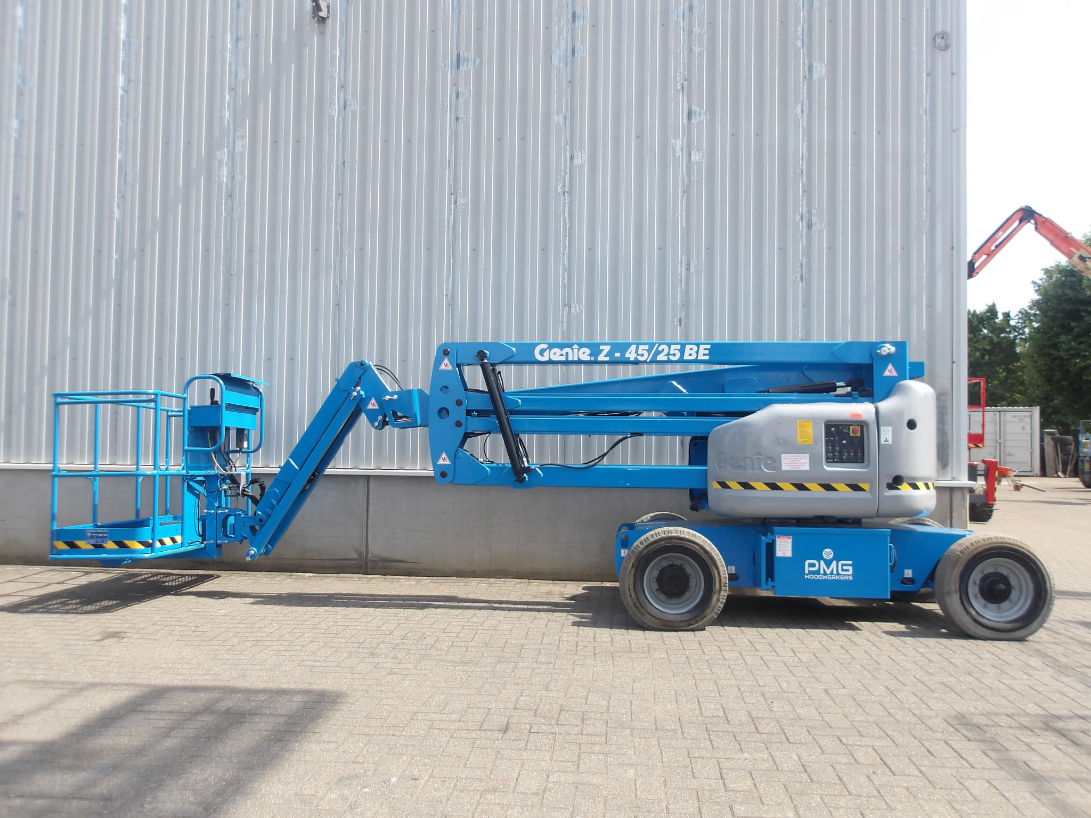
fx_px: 851
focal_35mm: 27
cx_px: 546
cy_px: 409
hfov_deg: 65.3
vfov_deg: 51.4
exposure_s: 1/505
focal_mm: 4.9
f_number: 3
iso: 100
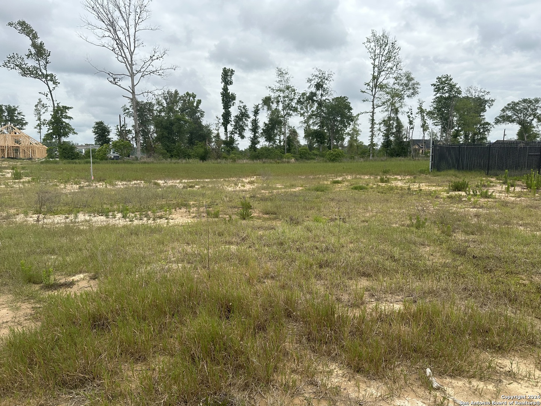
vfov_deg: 56.8
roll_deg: -0.3
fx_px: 375
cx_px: 270
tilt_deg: -6.4
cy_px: 203
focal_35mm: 24
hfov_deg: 71.6
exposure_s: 1/2967
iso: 80
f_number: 1.78
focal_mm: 6.86
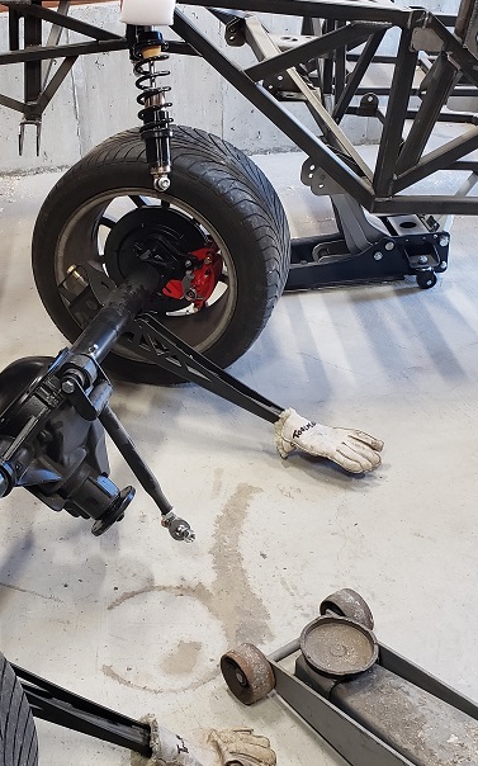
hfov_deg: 27.3
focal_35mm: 46
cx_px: 81
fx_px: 960
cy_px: 378
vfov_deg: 43.5
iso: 320
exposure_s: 1/40
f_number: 2.4
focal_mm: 4.3
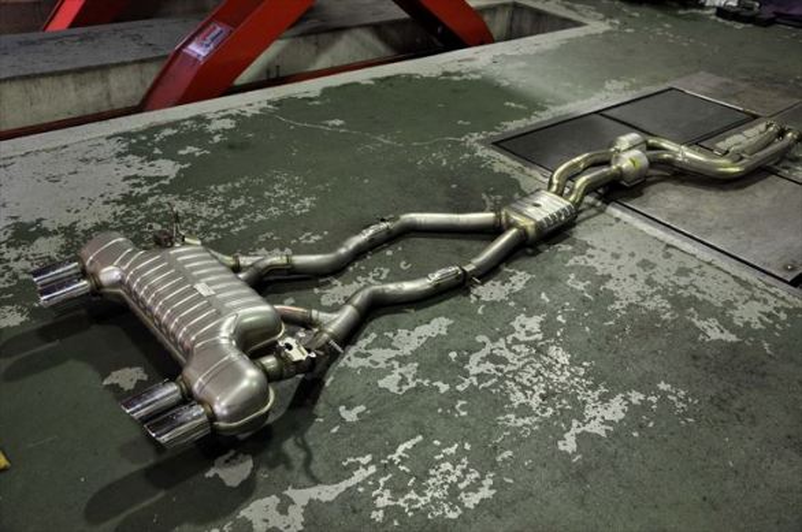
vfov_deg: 39.9
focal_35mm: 33
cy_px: 266
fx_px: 734
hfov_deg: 57.3
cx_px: 401
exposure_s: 1/25
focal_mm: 22
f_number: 5
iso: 400
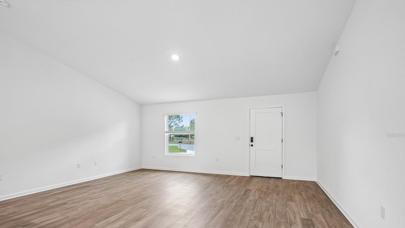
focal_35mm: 17
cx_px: 204
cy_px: 135
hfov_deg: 95.9
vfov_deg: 63.4
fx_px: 183
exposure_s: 1/15
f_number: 8
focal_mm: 16
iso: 400
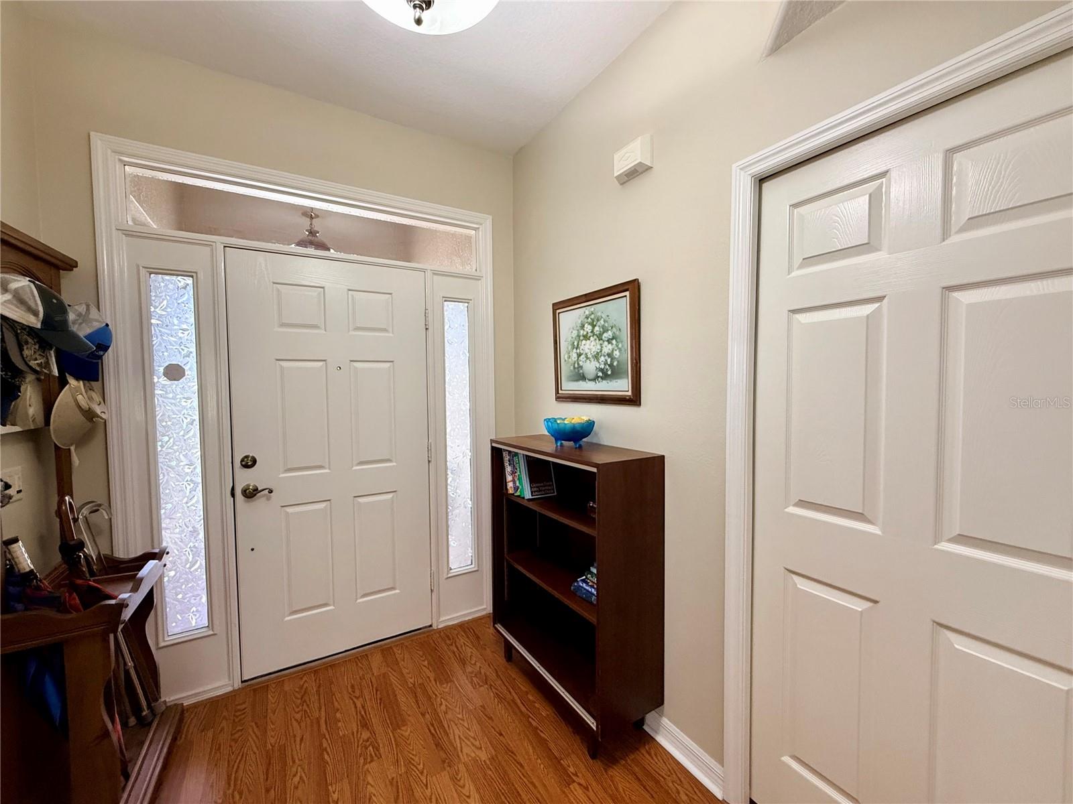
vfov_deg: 85.7
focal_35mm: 14
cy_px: 402
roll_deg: +0.6
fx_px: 434
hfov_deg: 102.1
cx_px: 536
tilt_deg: -1.8
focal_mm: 2.22
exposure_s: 1/120
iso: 250
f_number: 2.2
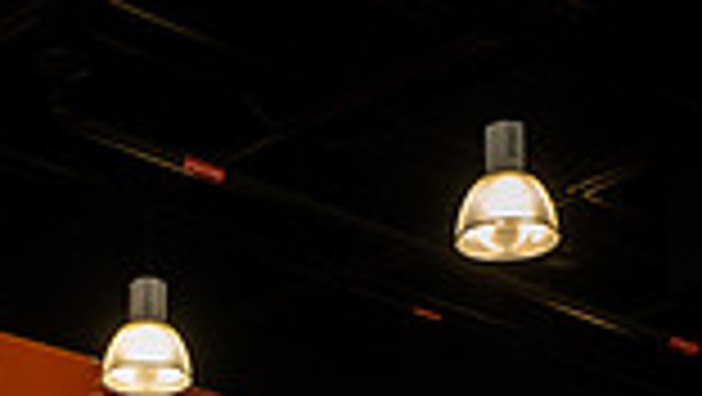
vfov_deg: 8.1
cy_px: 945
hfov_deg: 15.4
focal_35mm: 139
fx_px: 2589
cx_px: 216
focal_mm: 46
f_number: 7.1
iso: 800
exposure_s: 1/250
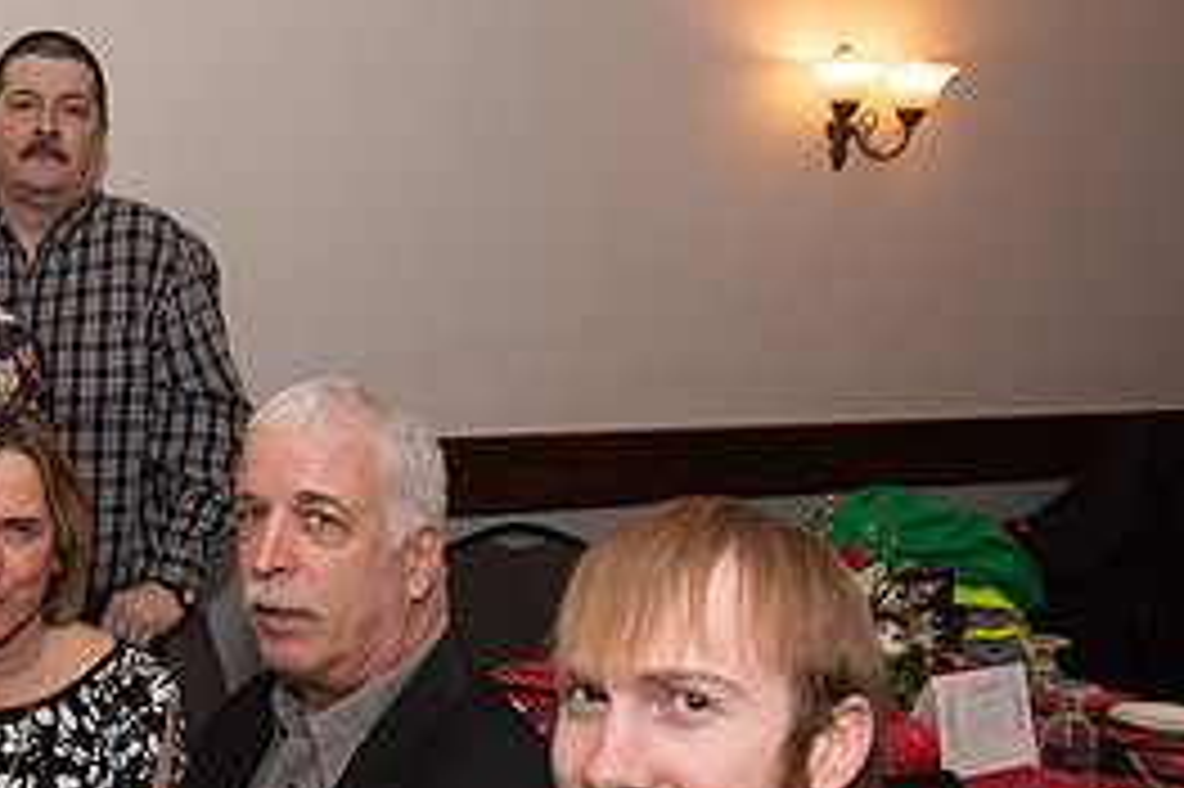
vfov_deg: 25.4
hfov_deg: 36.5
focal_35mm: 53
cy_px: 502
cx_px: 266
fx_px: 1742
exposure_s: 1/200
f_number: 4
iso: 800
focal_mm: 24
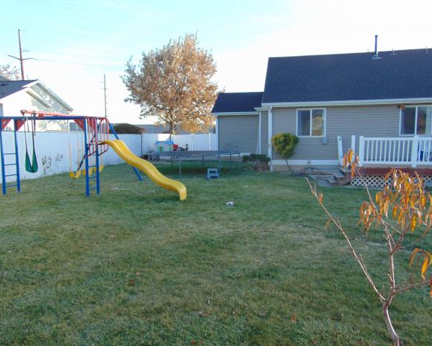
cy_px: 177
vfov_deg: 53.2
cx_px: 213
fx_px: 345
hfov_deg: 64.0
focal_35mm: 27
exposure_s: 1/200
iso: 80
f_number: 3
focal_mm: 4.5
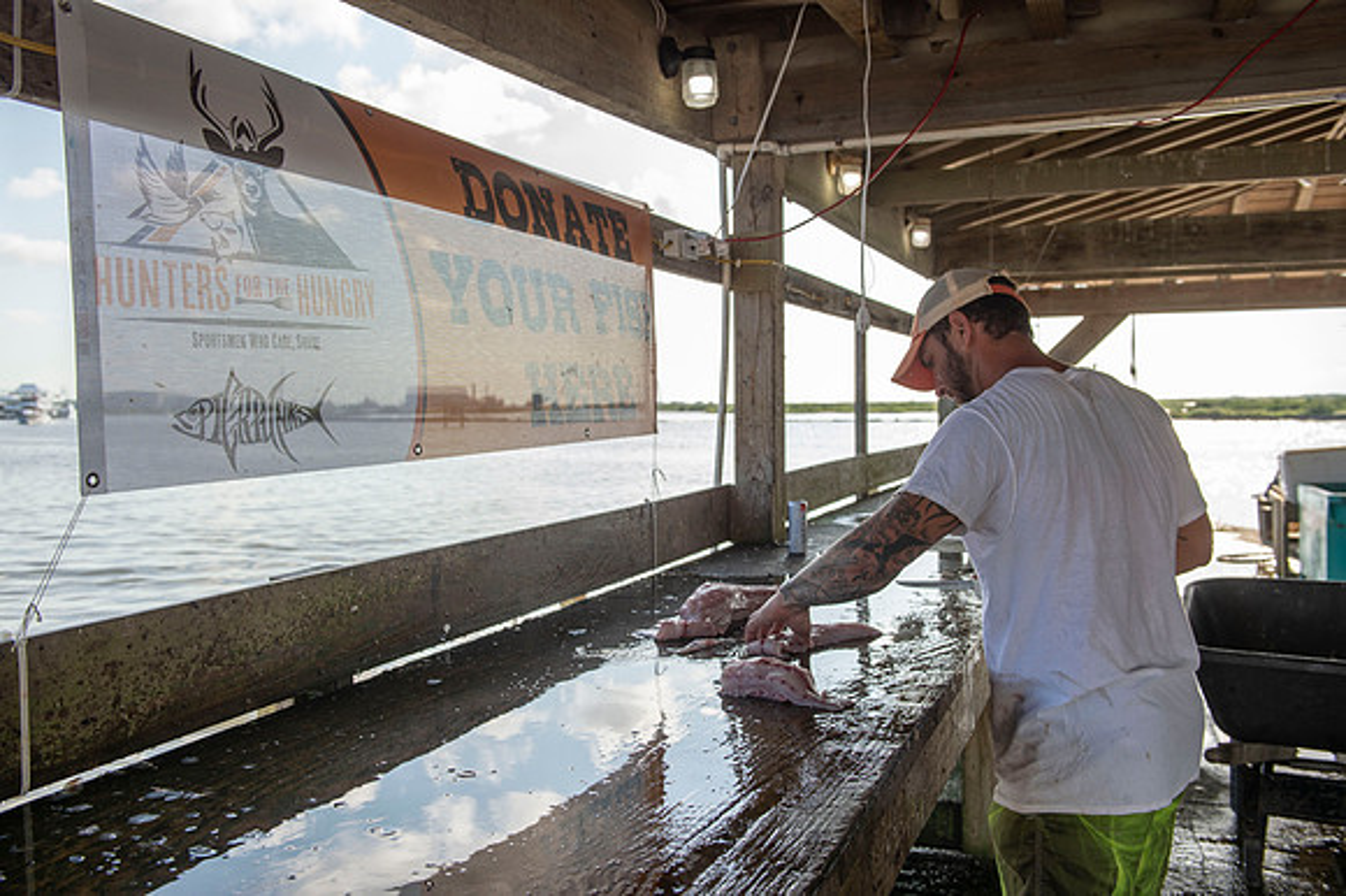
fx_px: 1196
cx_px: 673
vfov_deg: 41.1
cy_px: 448
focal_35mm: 32
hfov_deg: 58.7
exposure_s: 1/250
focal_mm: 32
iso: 50
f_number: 5.6
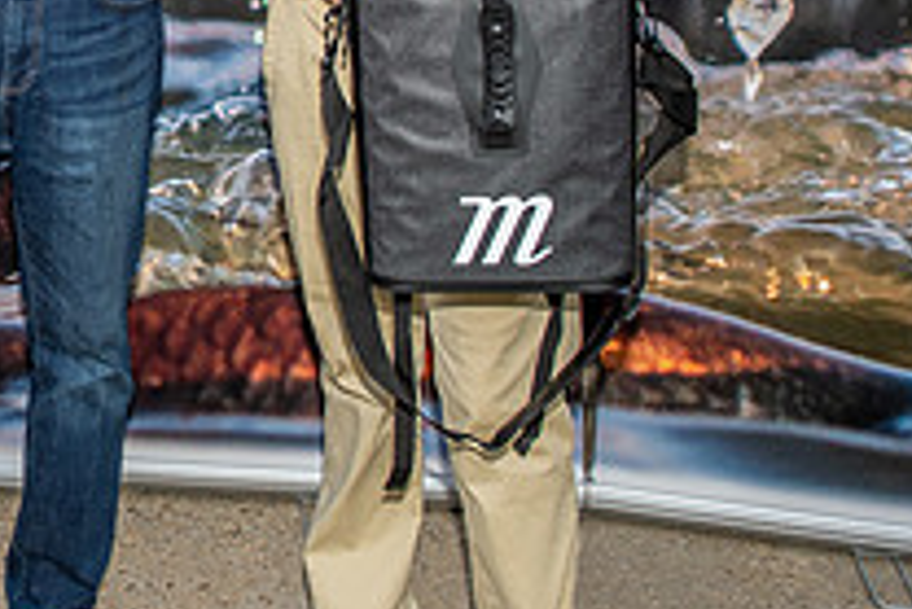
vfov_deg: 17.1
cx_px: -75
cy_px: 0
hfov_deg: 24.4
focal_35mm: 78
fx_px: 1977
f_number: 6.3
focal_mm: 28
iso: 160
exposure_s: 1/200
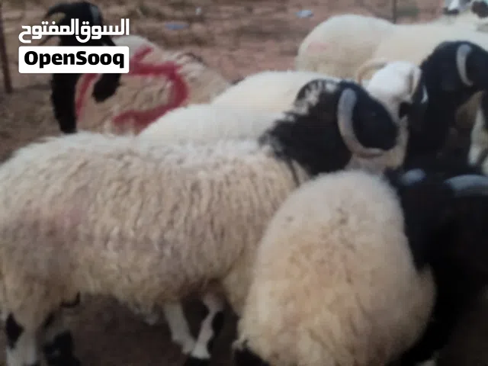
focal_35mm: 55
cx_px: 244
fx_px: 775
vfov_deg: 26.6
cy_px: 183
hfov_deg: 34.9
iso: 800
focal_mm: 5.31
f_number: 1.7
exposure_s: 1/17
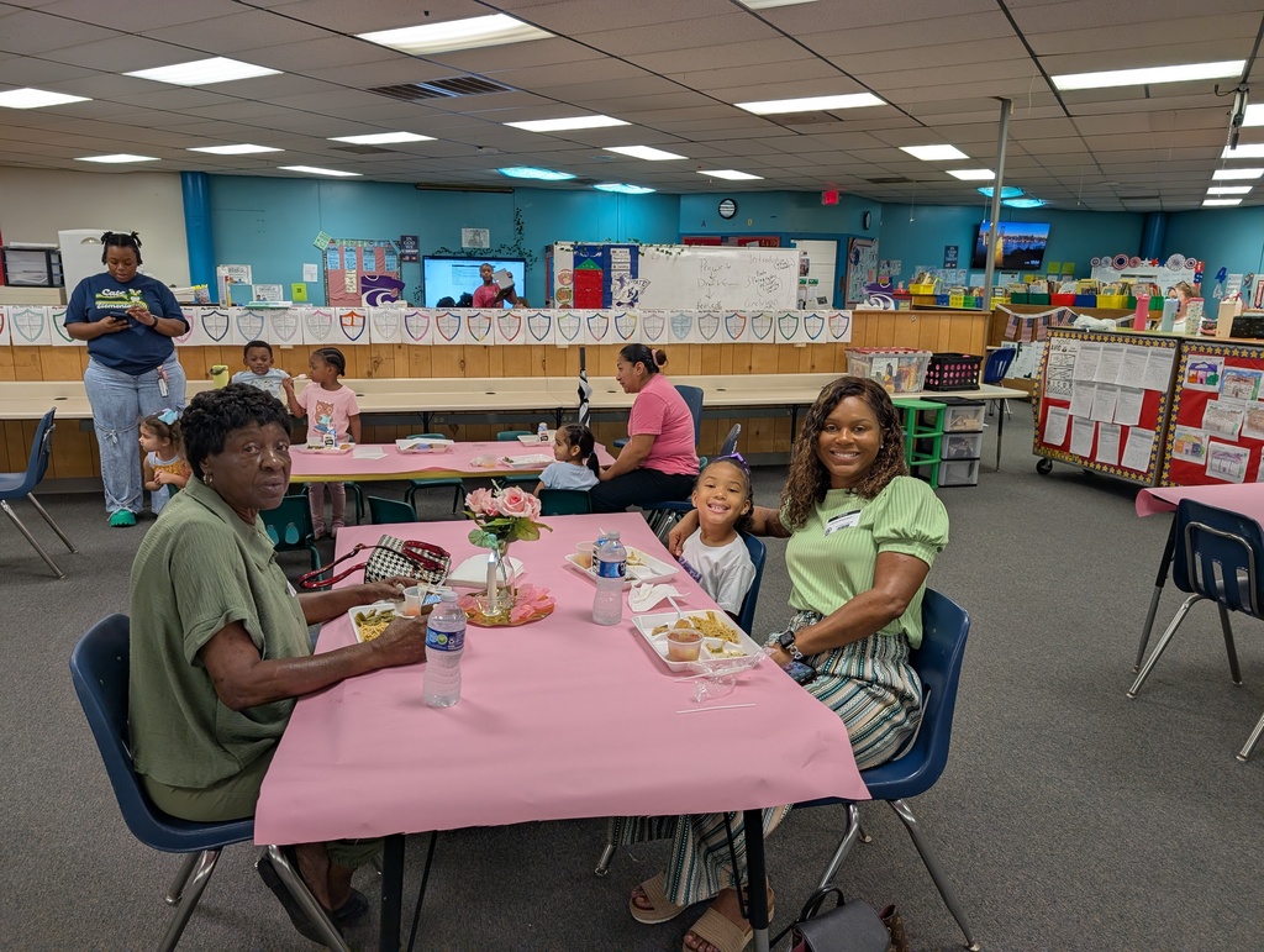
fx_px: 878
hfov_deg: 71.5
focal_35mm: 24
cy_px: 476
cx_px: 632
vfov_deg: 56.9
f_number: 1.68
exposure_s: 1/60
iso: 52
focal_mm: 6.9
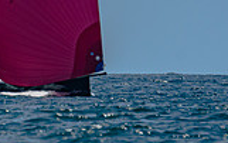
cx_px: -119
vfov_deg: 0.6
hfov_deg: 1.0
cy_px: -11
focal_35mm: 2208
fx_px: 13734
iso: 200
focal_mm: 320
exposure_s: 1/1600
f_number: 5.6
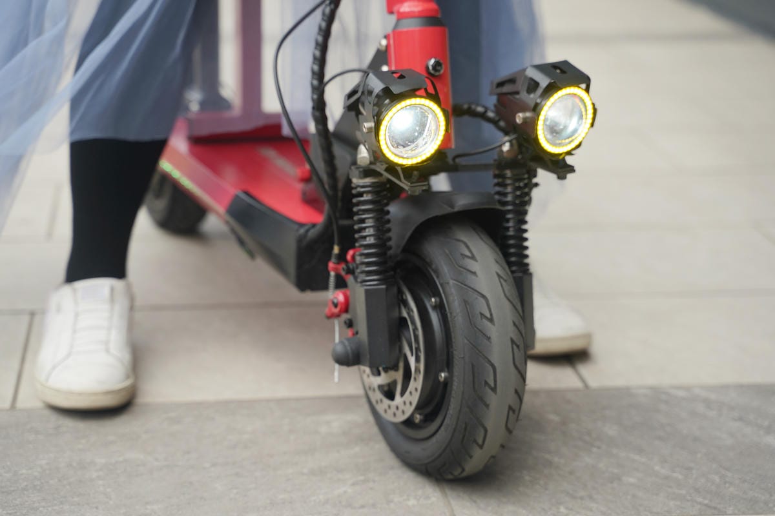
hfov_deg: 27.0
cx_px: 388
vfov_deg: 18.2
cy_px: 258
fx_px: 1614
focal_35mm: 75
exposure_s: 1/160
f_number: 4
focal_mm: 75
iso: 125
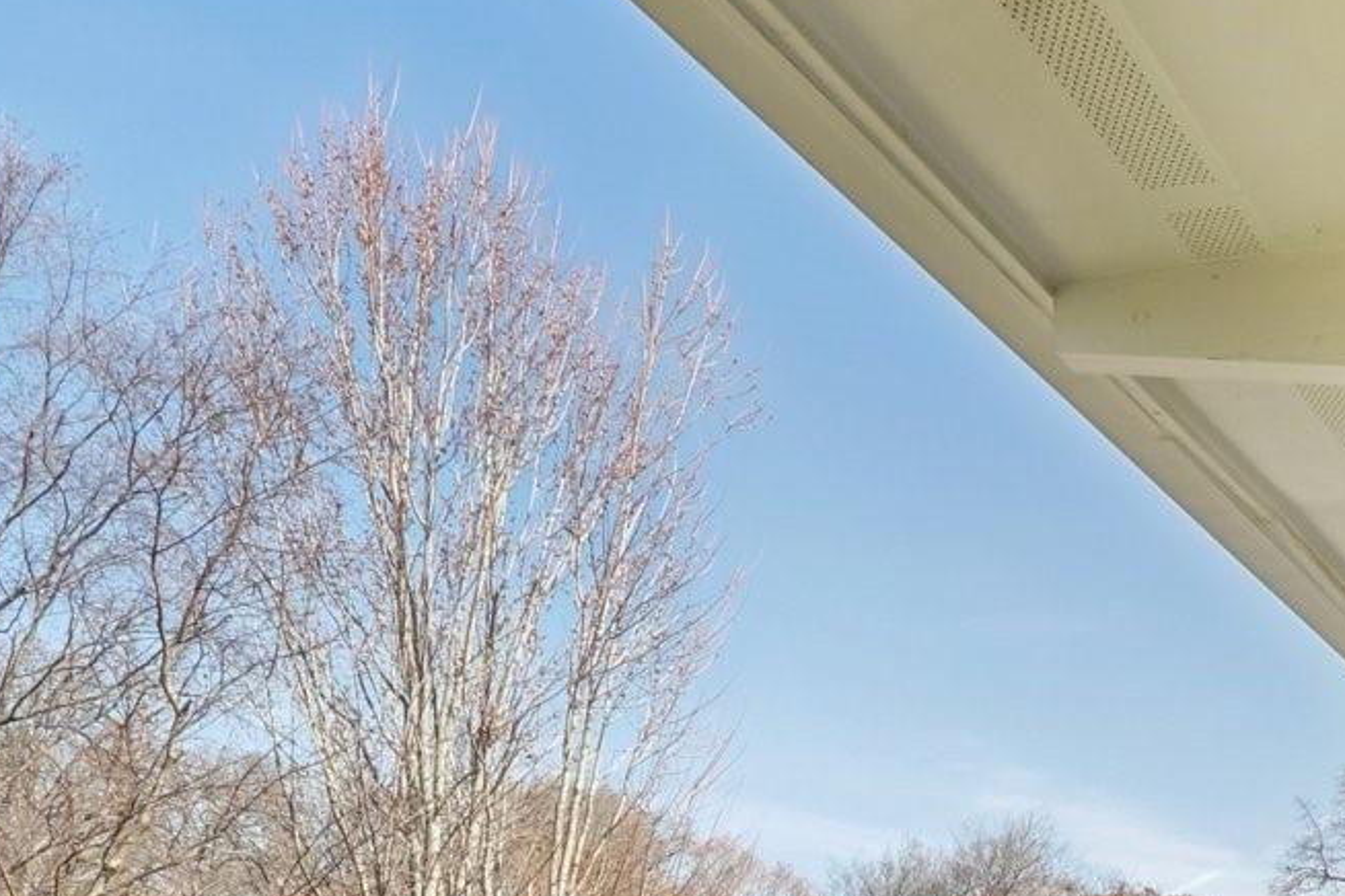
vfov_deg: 24.7
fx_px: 1756
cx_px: 1553
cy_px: 1179
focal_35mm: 47
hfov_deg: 34.7
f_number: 8
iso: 125
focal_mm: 10
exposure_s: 1/30
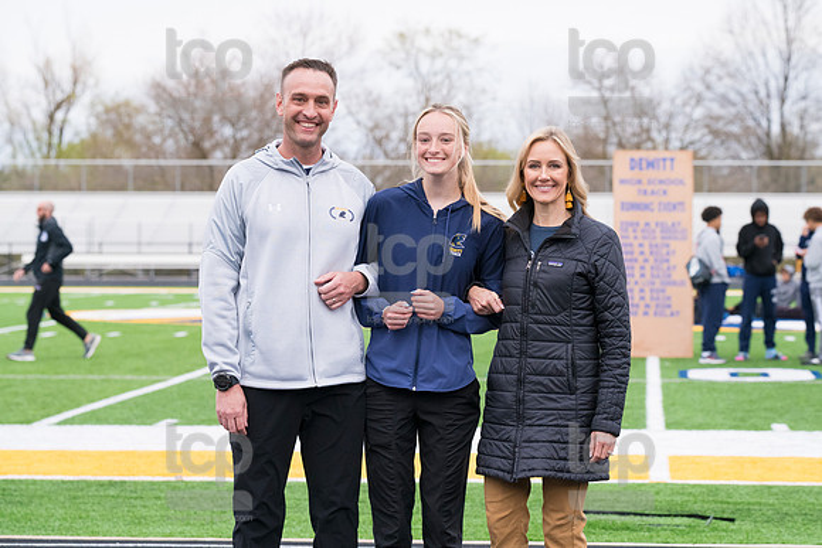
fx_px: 2581
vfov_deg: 12.1
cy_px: 253
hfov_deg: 18.1
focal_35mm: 113
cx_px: 432
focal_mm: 105
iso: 1600
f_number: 5
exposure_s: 1/2000
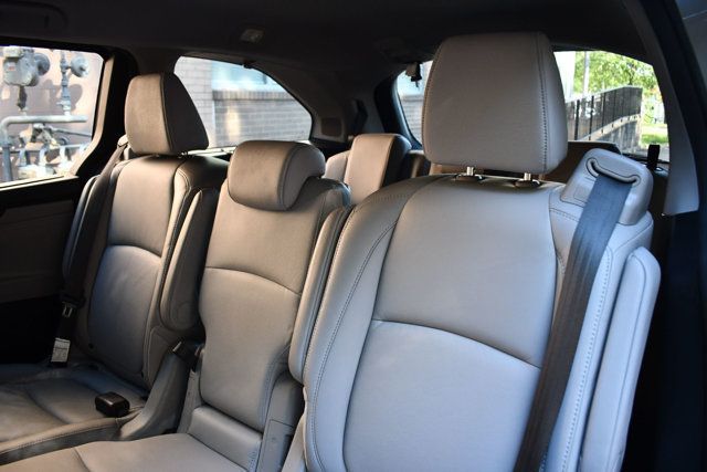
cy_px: 236
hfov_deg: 67.4
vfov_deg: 48.0
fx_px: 530
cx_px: 354
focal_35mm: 27
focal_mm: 18
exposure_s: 1/125
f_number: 3.5
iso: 1000
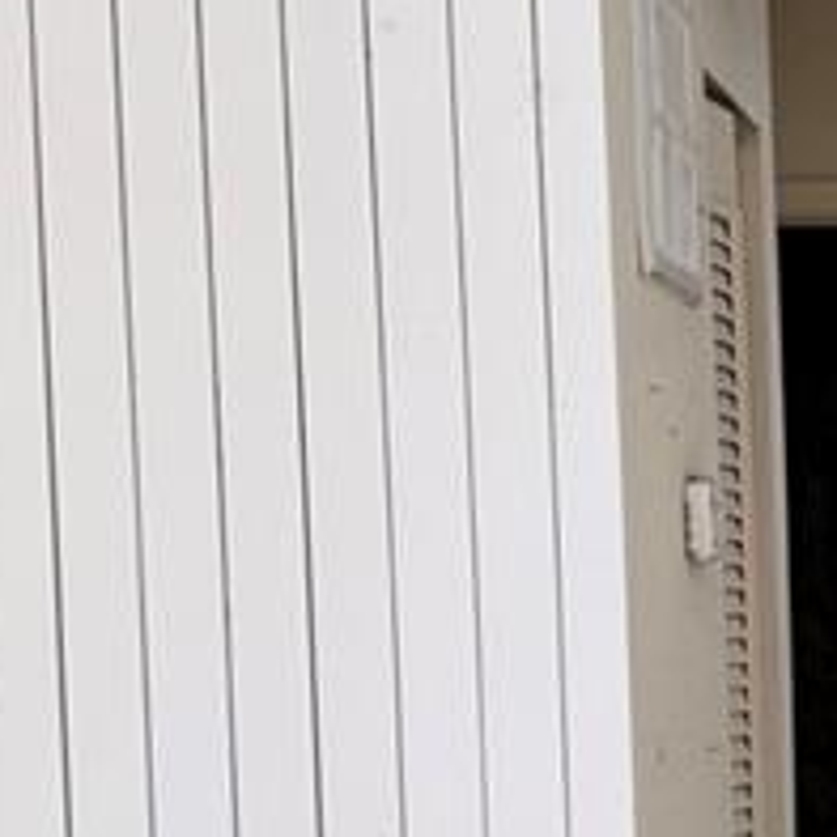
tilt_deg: -2.7
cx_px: 1474
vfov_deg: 13.4
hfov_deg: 12.4
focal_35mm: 129
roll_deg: +0.8
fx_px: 3529
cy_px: 816
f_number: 1.78
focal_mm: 6.76
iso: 125
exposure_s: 1/60
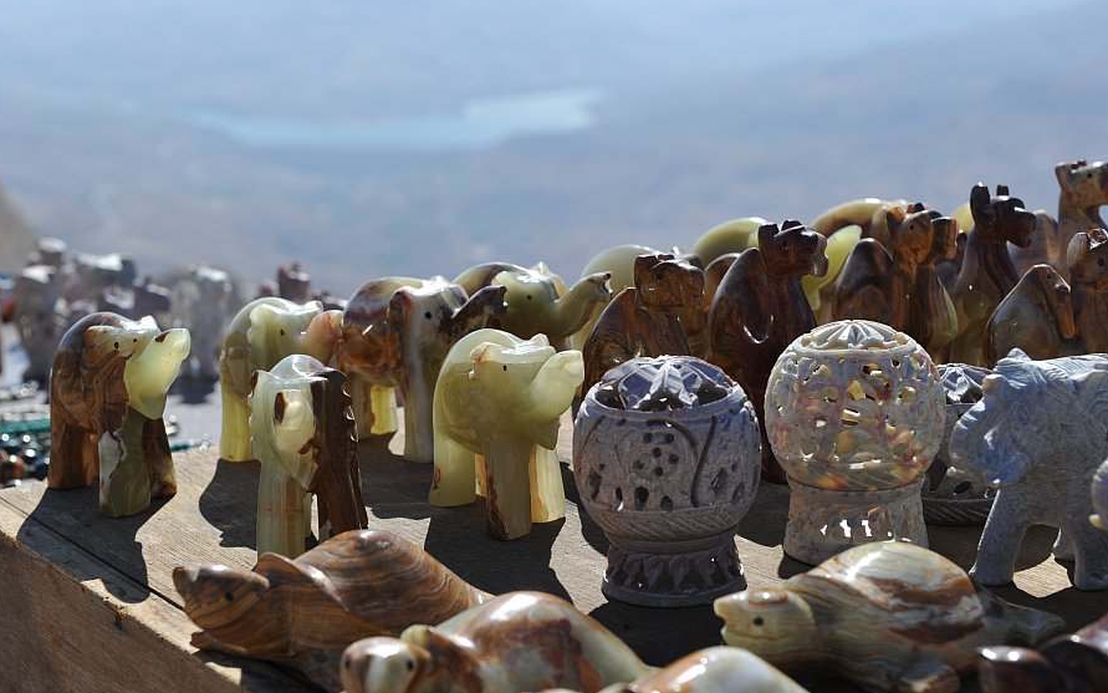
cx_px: 552
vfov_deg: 18.1
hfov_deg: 28.6
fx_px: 2174
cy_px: 348
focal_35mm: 72
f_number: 10
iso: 200
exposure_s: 1/400
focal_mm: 70
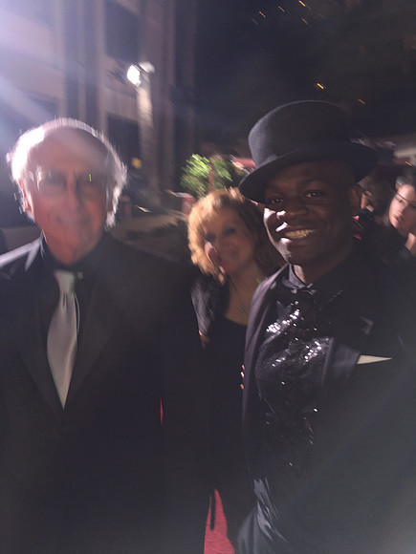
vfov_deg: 61.7
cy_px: 277
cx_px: 208
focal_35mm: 29
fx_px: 465
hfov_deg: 48.2
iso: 25
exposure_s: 1/45
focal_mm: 4.15
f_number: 2.2
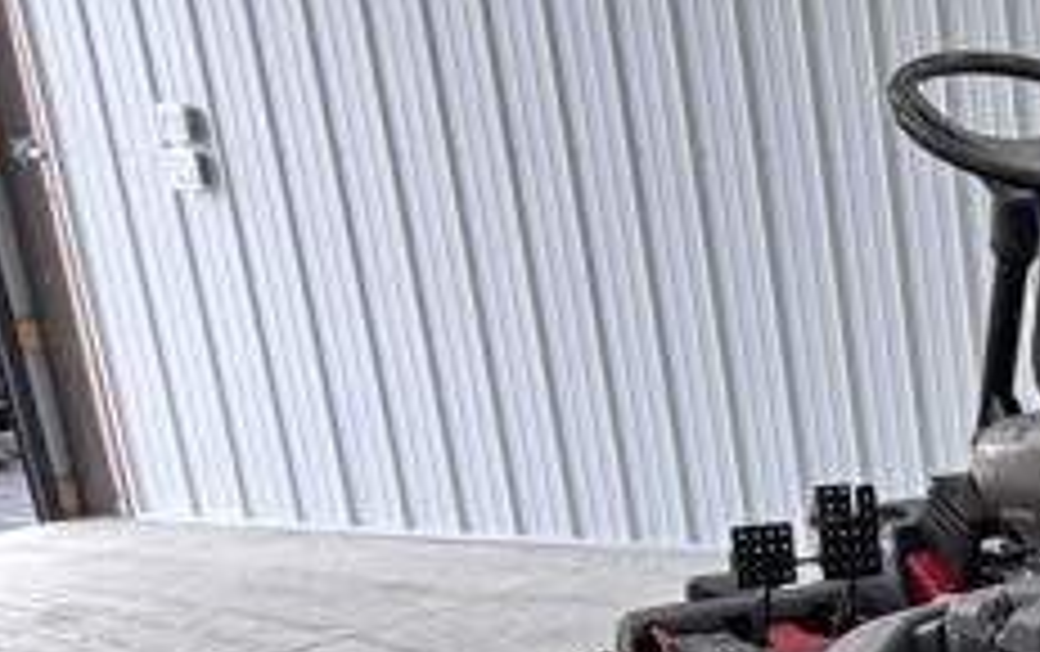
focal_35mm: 88
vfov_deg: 13.4
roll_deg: +0.0
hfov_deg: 19.9
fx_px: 2497
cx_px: 1616
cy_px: 1165
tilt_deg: -24.5
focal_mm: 6.76
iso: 100
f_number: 1.78
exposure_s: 1/120
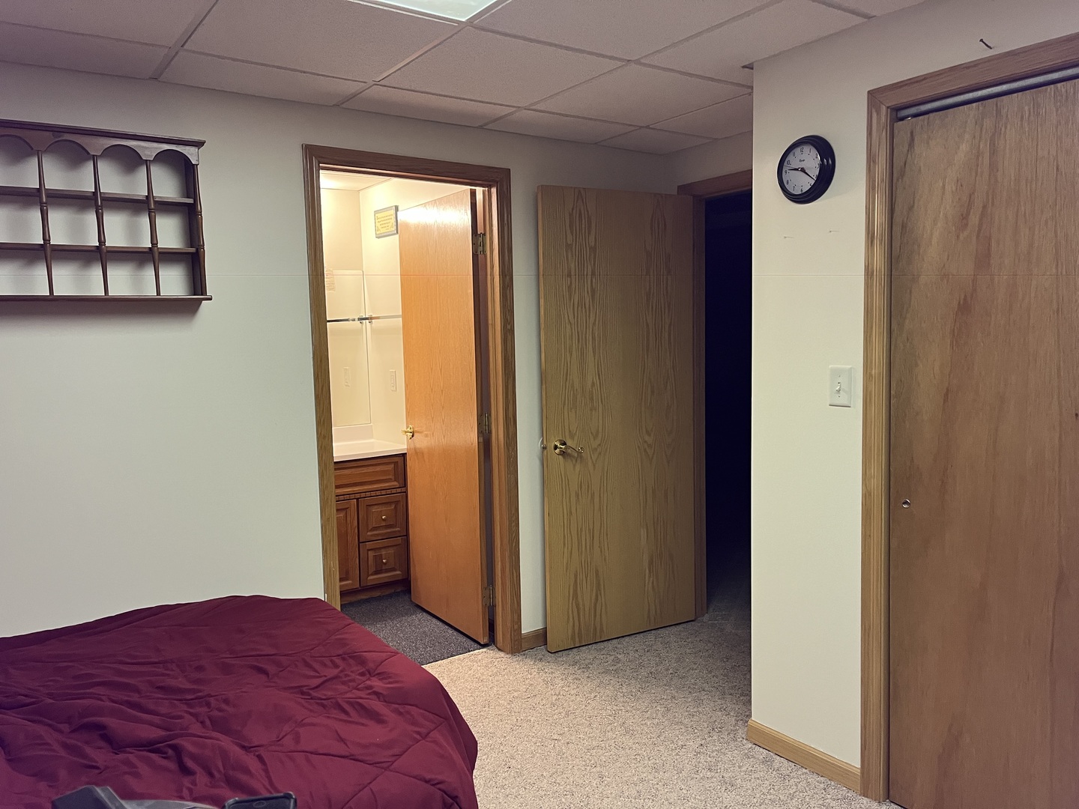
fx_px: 810
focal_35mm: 26
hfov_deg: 67.3
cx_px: 540
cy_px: 404
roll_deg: +2.0
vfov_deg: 53.1
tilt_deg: -5.3
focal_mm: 5.1
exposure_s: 1/60
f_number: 1.6
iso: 250
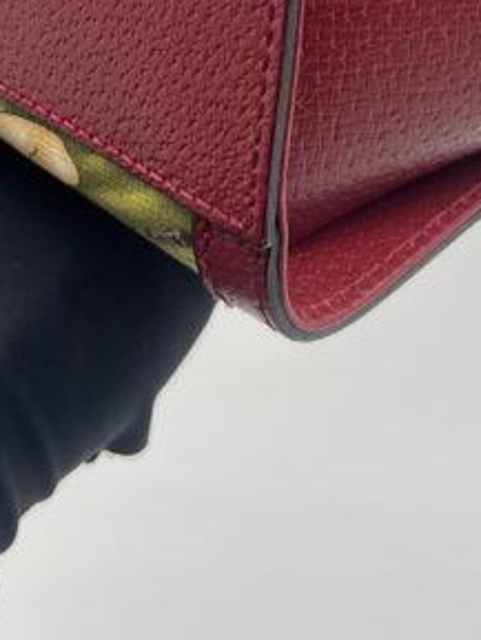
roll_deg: +0.8
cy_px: -173
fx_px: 1703
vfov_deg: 19.7
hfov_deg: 16.1
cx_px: 204
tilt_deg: -18.5
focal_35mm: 92
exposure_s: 1/100
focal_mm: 5.7
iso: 32
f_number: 1.5
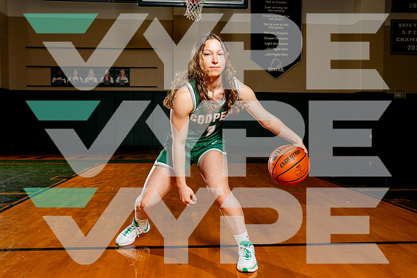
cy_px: 138
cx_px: 207
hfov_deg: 55.4
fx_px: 397
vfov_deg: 38.6
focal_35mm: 34
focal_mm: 33
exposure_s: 1/250
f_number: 5.6
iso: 160
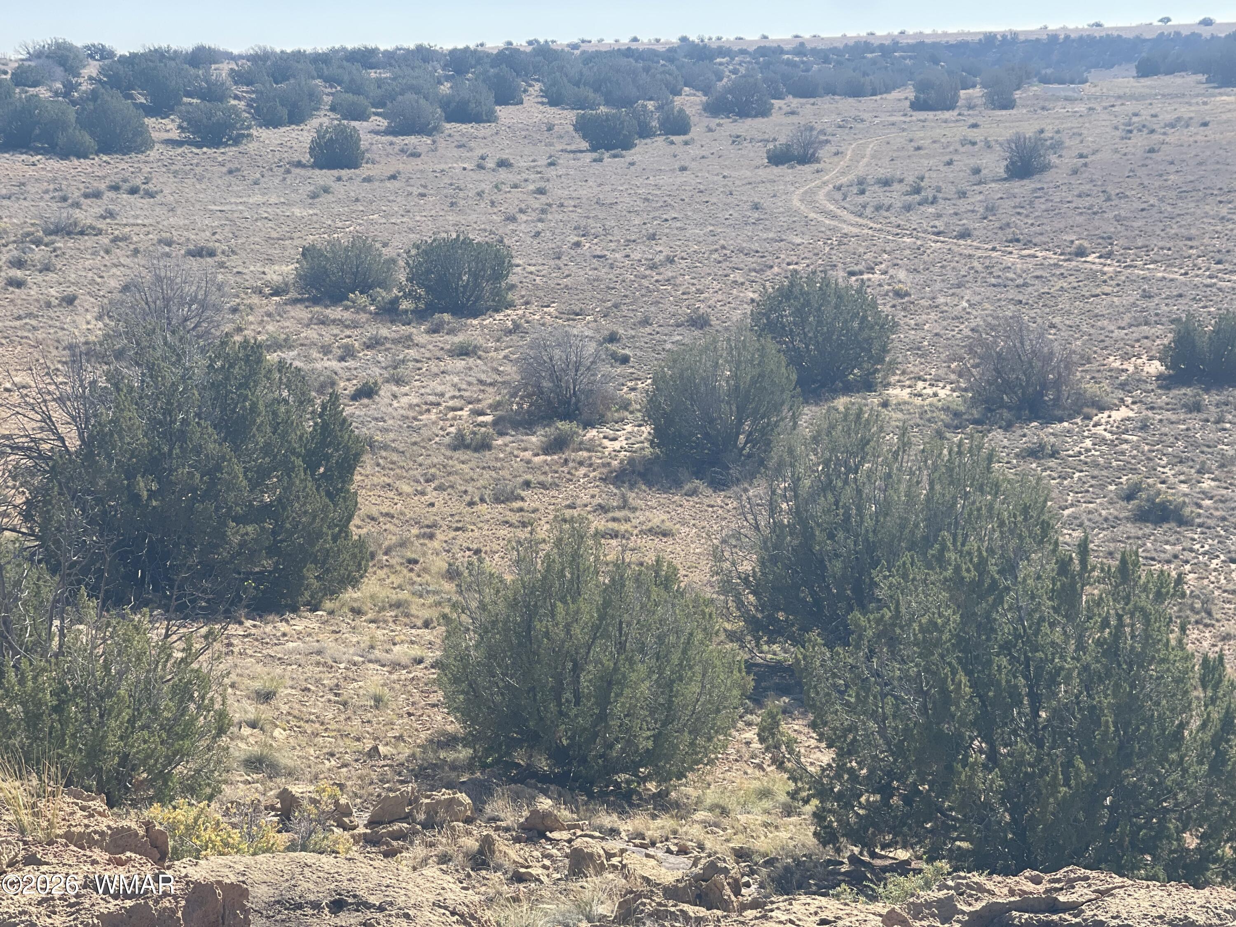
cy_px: 464
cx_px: 618
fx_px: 2285
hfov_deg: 30.3
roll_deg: +1.0
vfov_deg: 22.9
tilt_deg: -9.8
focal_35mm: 64
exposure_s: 1/919
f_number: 2.2
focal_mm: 7.5
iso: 32
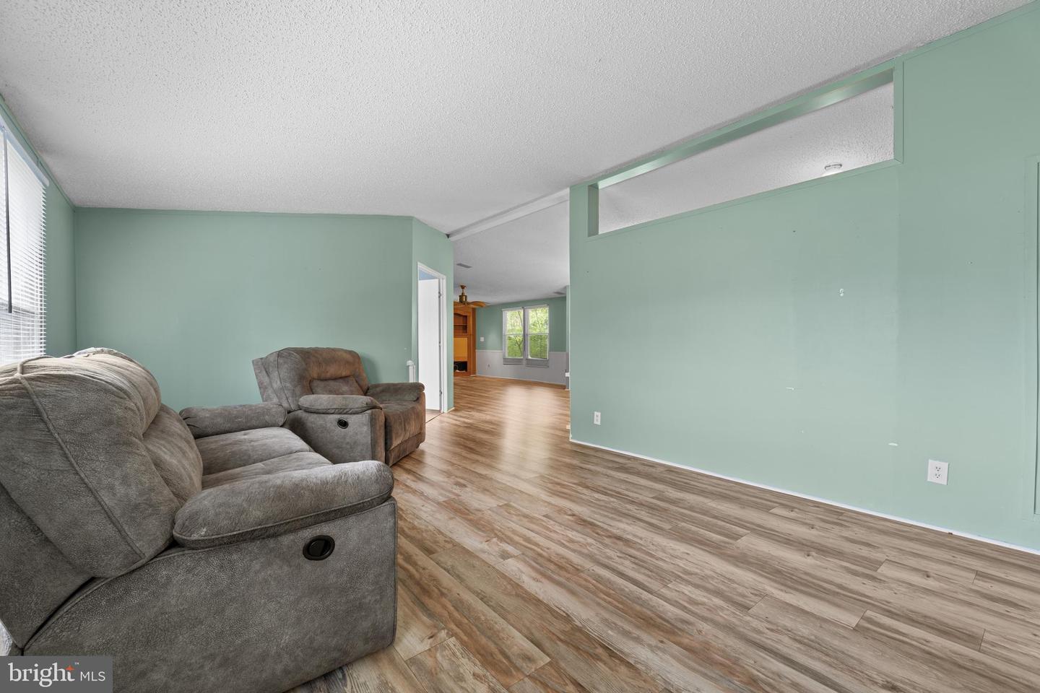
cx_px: 520
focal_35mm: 15
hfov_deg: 100.4
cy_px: 346
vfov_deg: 77.3
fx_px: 433
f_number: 7.1
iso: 200
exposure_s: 2
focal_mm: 10
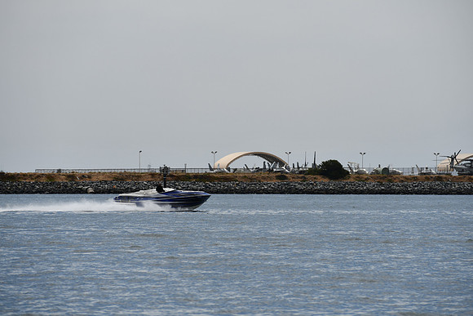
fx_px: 3640
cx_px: 236
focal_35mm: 277
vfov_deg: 5.0
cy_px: 158
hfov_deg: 7.4
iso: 200
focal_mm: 185
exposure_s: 1/2000
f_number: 8
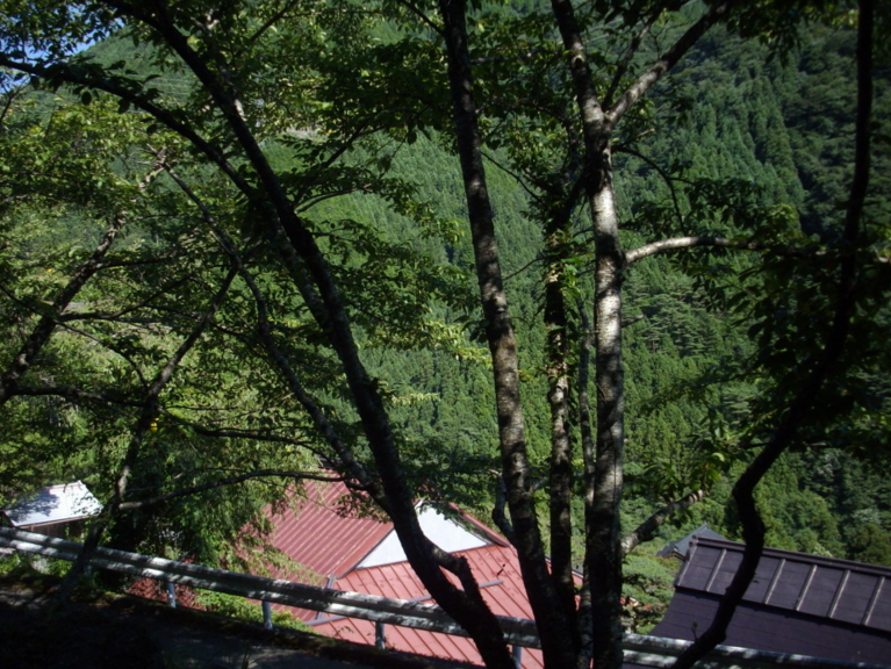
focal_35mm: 41
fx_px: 1056
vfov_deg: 35.2
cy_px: 328
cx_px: 438
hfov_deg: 45.8
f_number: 5.6
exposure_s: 1/125
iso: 80
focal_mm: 6.2
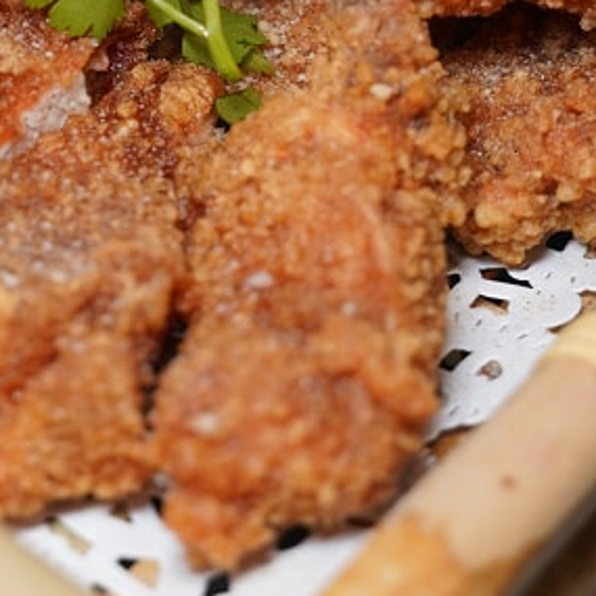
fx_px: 2649
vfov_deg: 12.5
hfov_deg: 12.7
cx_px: 13
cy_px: -107
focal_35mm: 136
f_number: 4
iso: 250
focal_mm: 38
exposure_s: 1/60
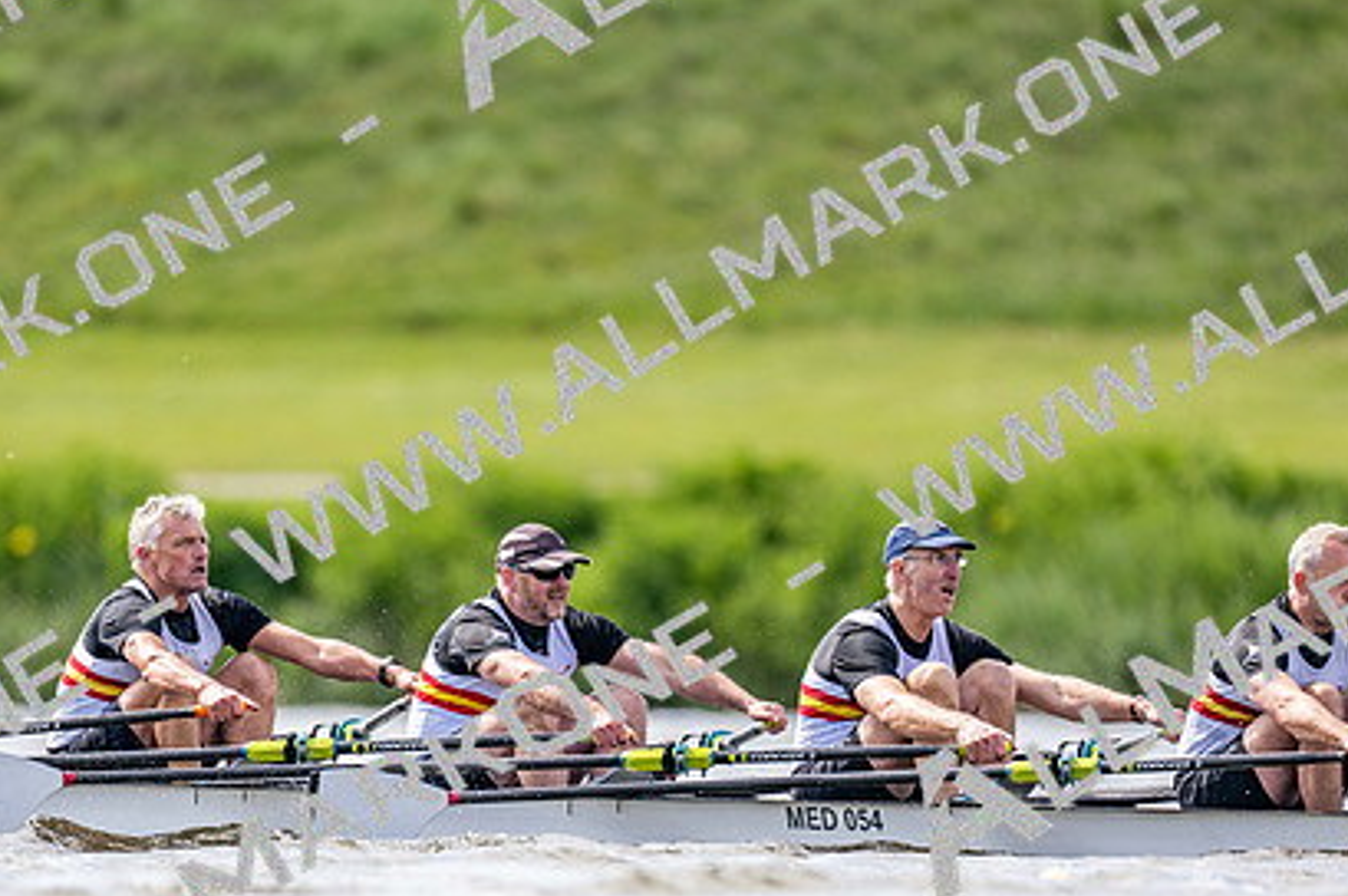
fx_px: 31876
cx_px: 636
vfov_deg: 1.6
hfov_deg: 2.4
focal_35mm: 852
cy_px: 593
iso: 500
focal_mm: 600
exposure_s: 1/2500
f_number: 4
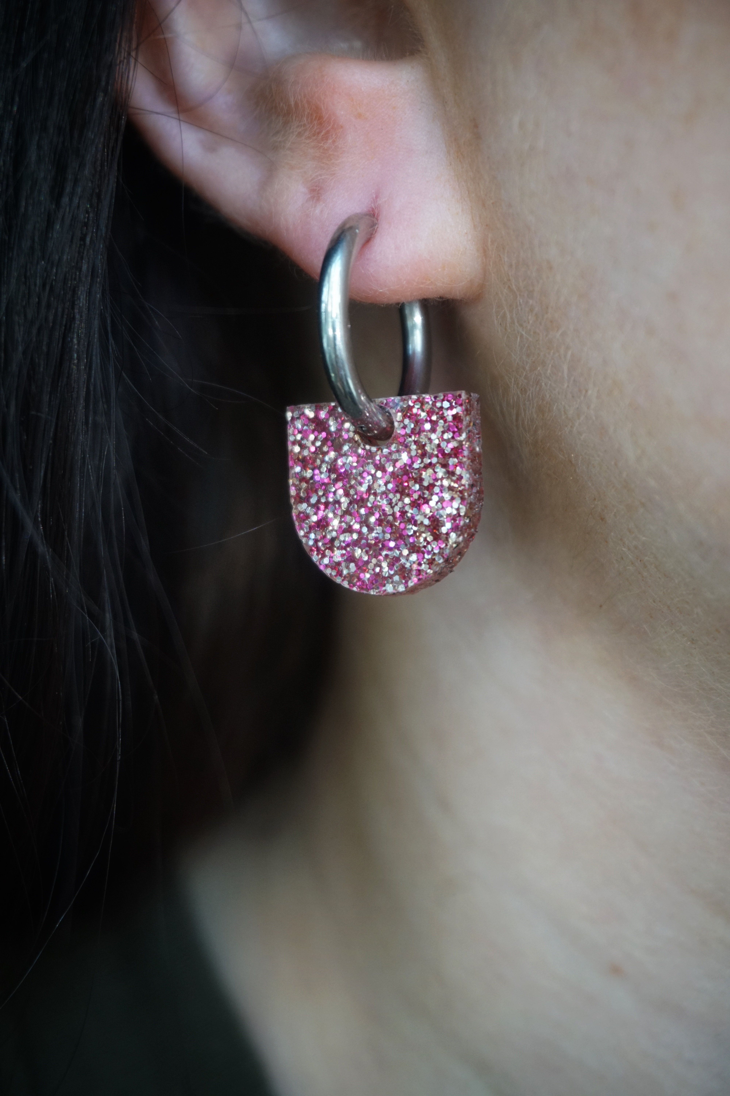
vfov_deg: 32.6
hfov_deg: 22.1
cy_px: 548
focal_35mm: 62
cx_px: 365
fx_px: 1870
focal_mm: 41
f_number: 5.6
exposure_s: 1/80
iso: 1000
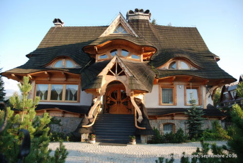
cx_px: 122
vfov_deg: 48.1
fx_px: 183
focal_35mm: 27
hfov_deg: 67.3
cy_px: 82
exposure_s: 1/100
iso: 100
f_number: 5
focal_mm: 18
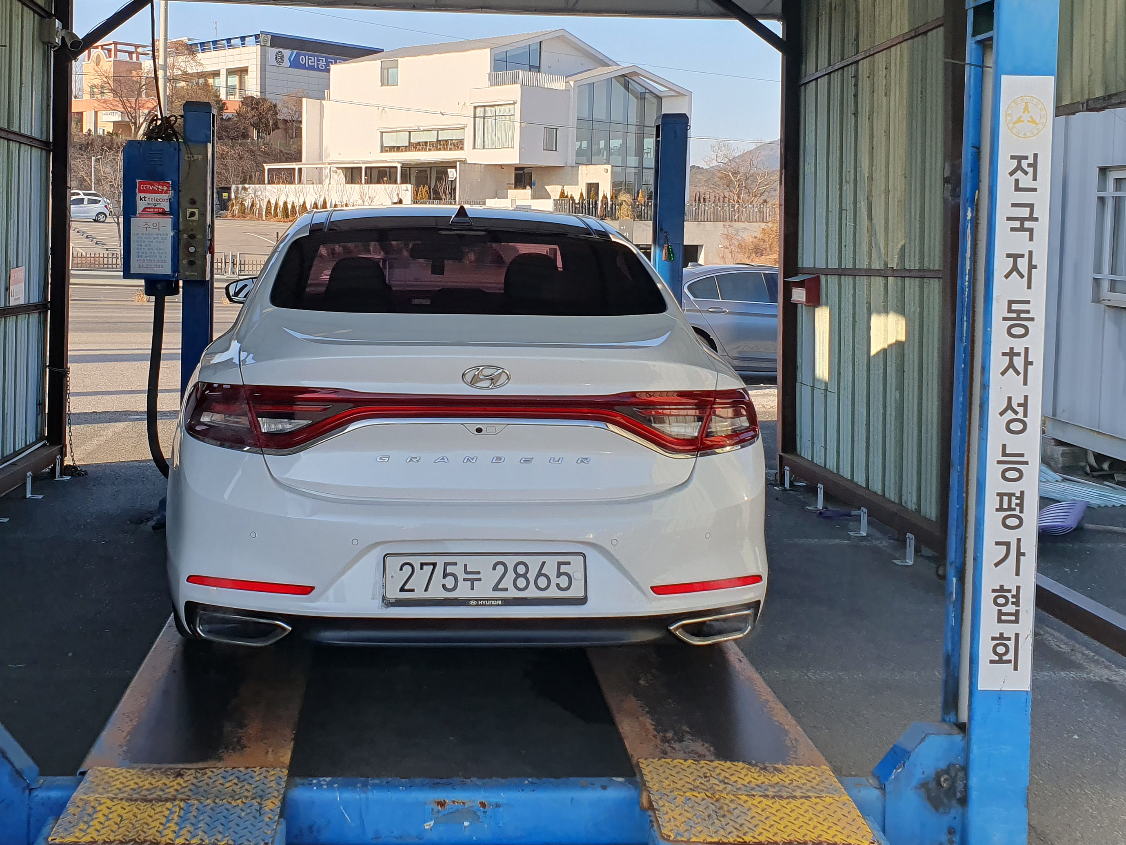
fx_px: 1236
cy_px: 254
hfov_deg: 48.8
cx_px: 469
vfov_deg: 37.1
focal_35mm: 38
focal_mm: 4.32
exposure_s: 1/668
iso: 50
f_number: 2.4
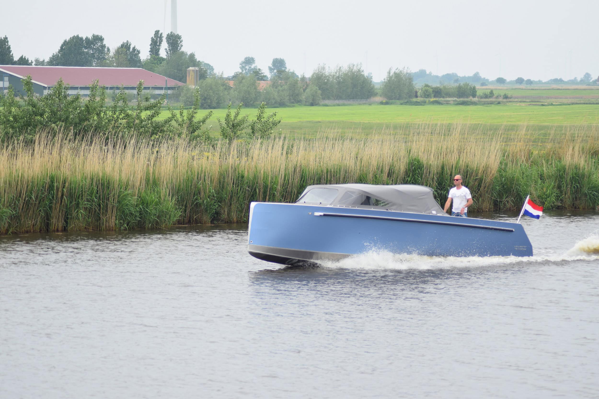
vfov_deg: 7.6
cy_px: 200
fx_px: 2994
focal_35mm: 180
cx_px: 300
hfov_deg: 11.4
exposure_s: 1/1250
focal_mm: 120
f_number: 5.6
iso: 400
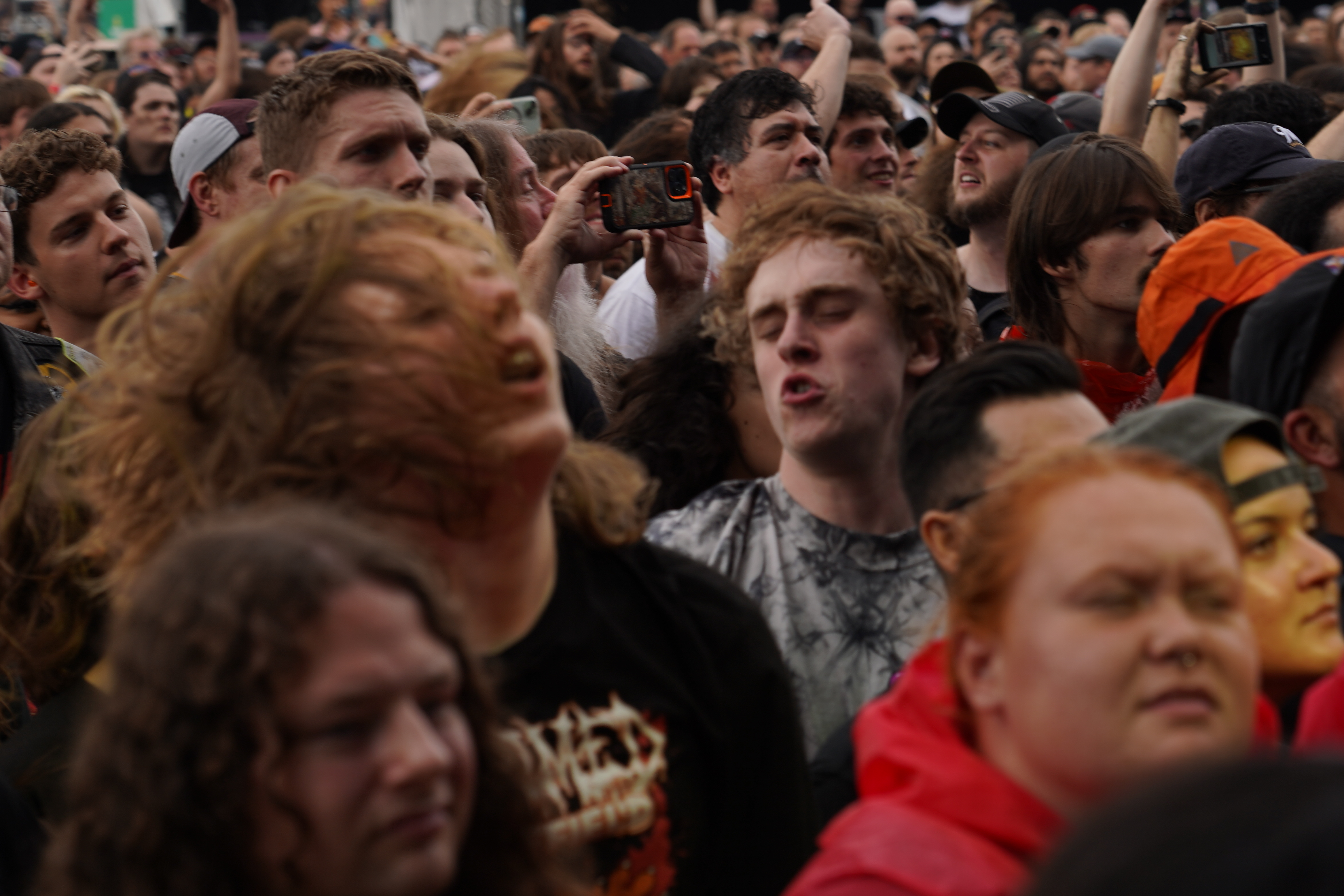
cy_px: 378
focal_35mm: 135
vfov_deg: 10.2
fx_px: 5039
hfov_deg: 15.2
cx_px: 664
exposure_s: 1/250
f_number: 5.6
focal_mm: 105
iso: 100
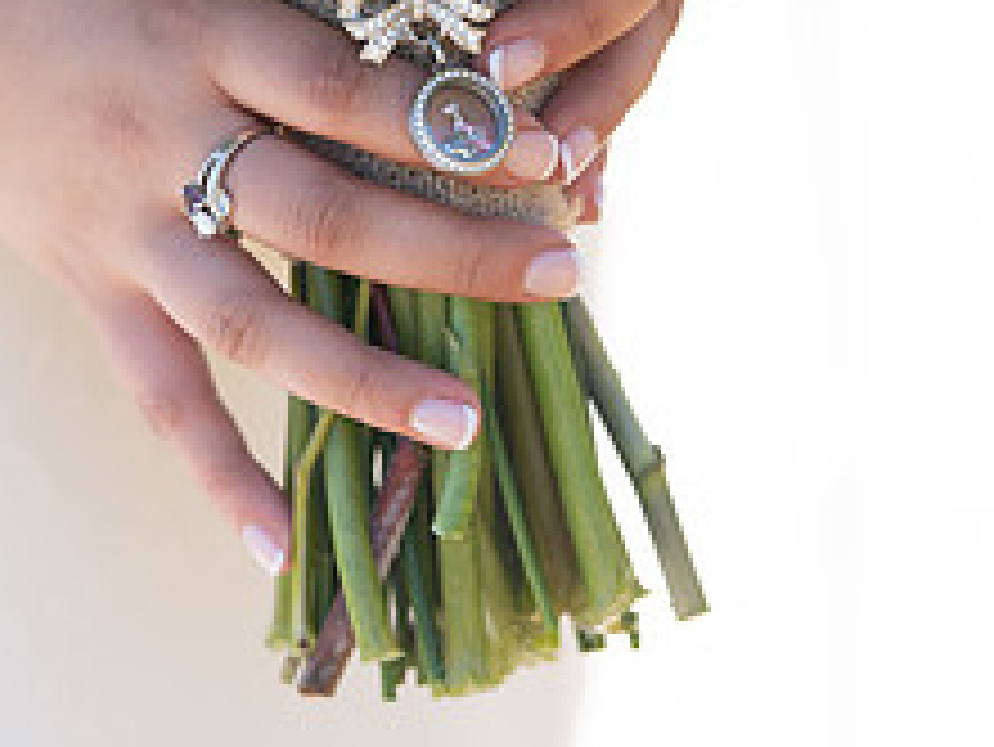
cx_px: 342
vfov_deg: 4.8
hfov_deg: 6.3
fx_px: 8993
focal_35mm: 313
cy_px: 230
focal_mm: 160
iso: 100
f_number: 3.5
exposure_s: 1/320
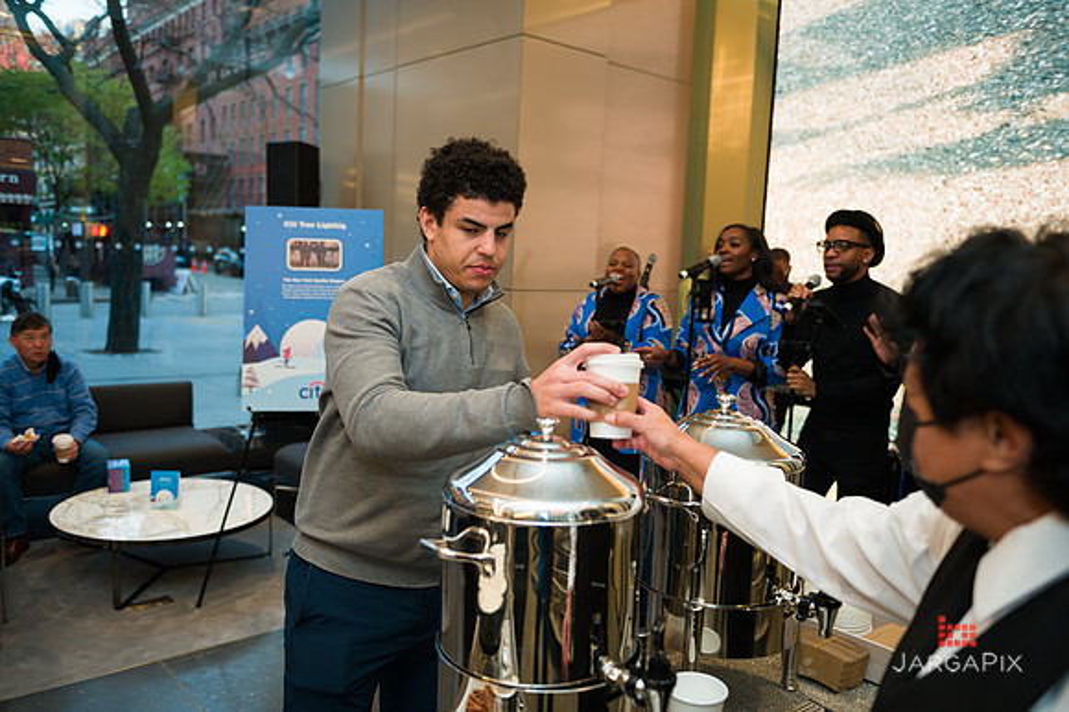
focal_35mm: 28
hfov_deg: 65.5
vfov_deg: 46.4
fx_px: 831
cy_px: 356
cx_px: 534
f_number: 3.2
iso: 400
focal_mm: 28
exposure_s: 1/200
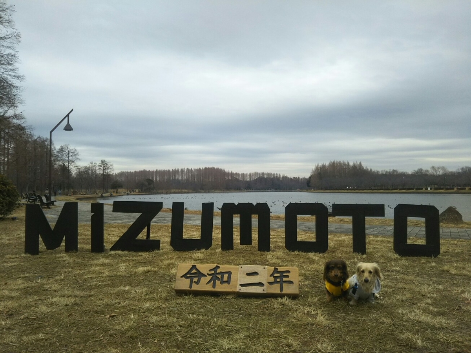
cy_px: 176
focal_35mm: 30
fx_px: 408
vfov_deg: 46.8
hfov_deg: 60.0
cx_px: 236
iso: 25
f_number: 2.2
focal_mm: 4
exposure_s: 1/361
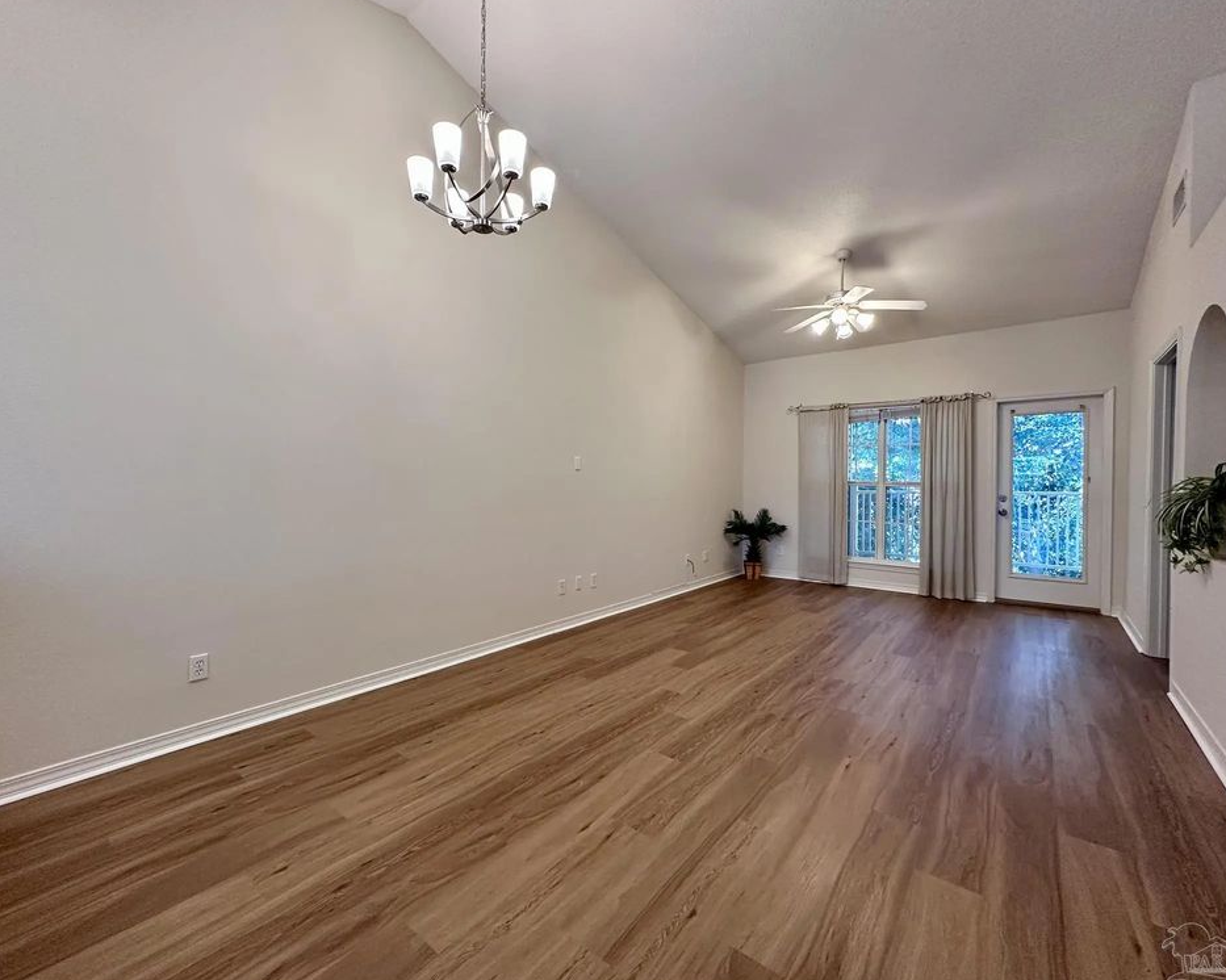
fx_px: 544
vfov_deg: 84.0
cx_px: 607
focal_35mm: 15
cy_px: 490
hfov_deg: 96.8
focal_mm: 2.22
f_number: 2.2
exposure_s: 1/120
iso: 250
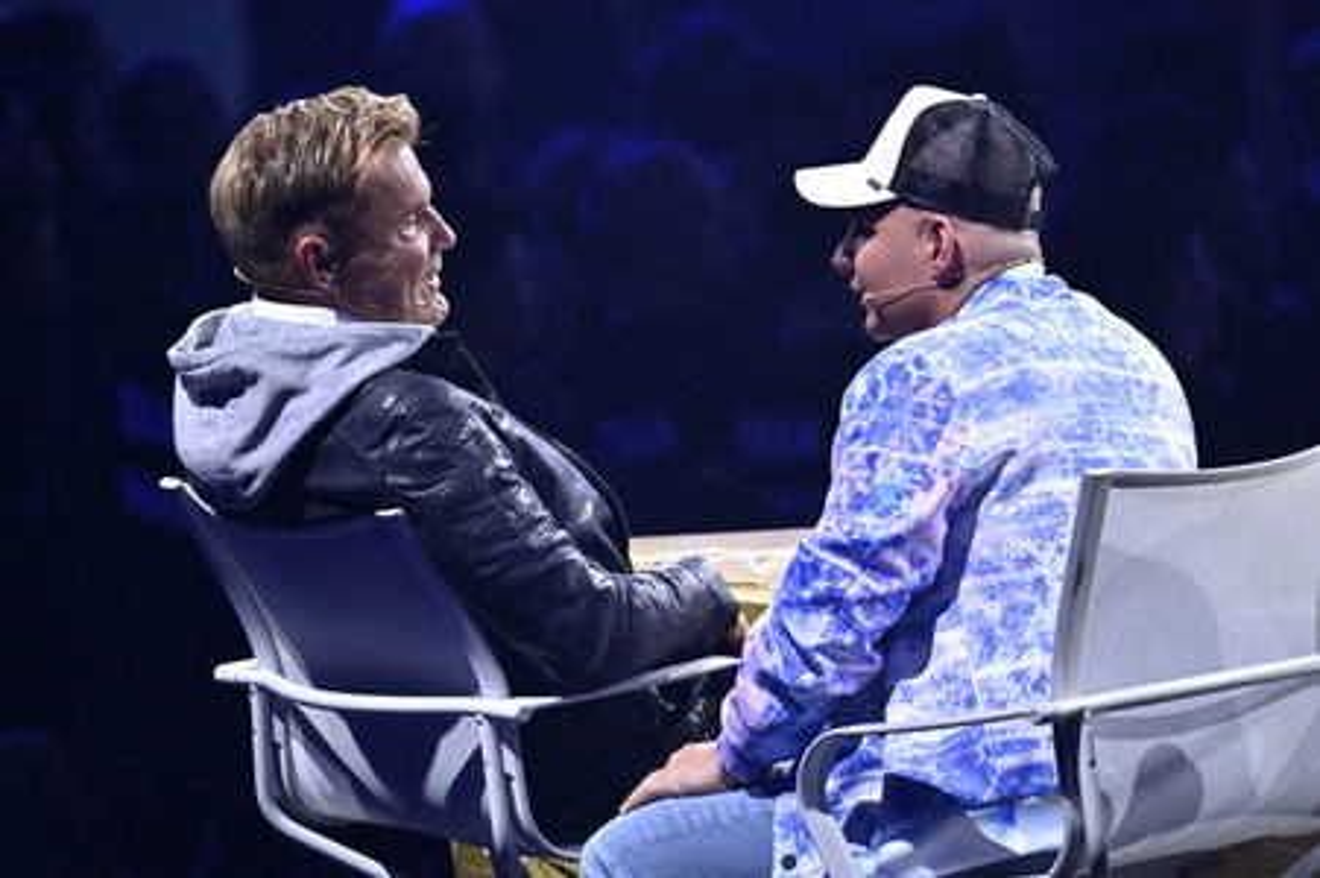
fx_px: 14656
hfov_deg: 5.2
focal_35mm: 400
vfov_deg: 3.4
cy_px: 439
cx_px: 660
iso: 5000
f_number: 5
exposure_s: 1/640
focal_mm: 400
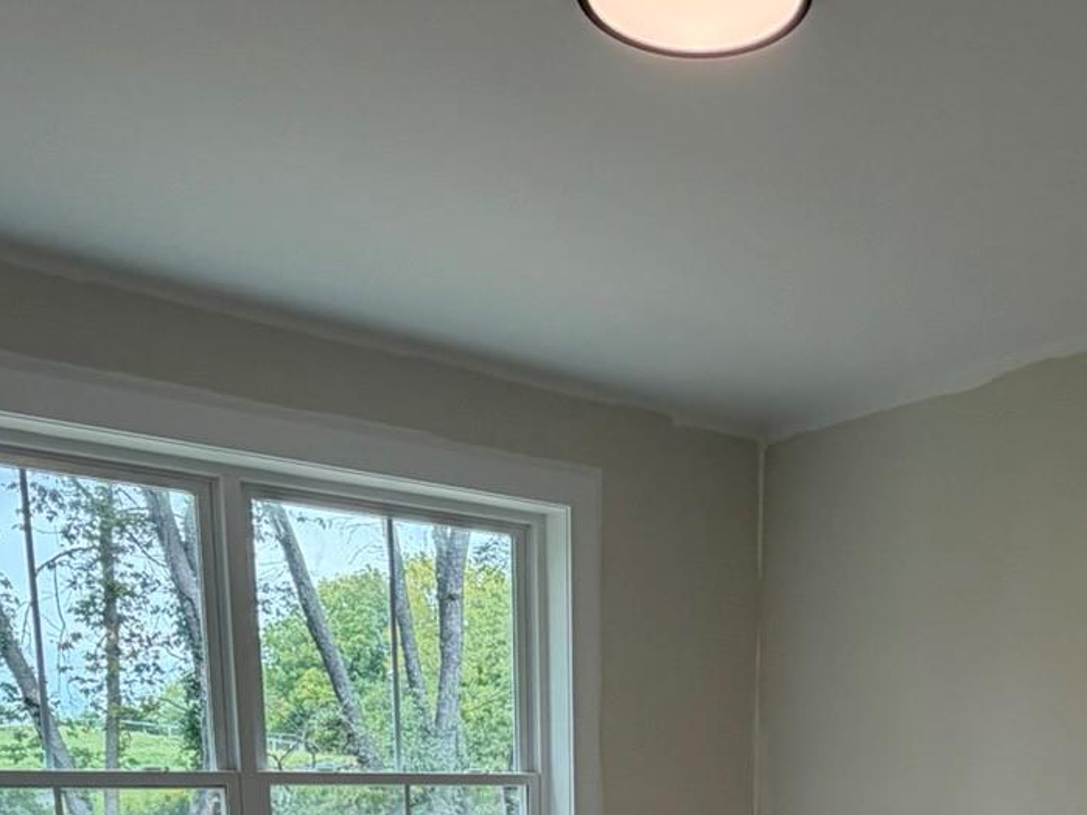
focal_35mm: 41
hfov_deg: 45.2
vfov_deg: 29.0
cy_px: 1042
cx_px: 706
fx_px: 1287
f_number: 2.2
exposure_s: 1/120
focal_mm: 2.22
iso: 80
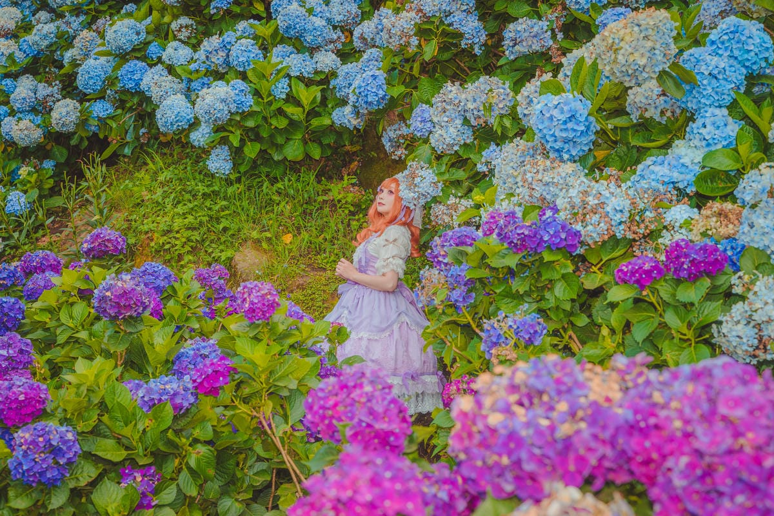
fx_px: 1096
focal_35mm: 51
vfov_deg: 26.5
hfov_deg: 38.9
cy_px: 258
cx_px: 387
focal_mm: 51
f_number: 5.6
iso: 200
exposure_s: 1/200
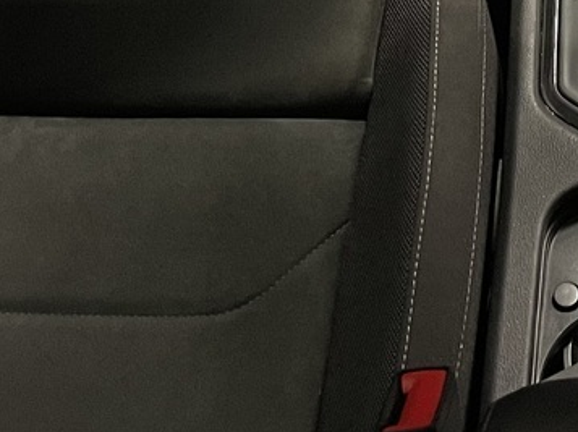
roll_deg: +1.6
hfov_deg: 17.8
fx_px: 1751
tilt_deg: -39.5
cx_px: 698
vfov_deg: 12.5
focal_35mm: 105
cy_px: -401
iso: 200
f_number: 1.6
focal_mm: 4.2
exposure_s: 1/50
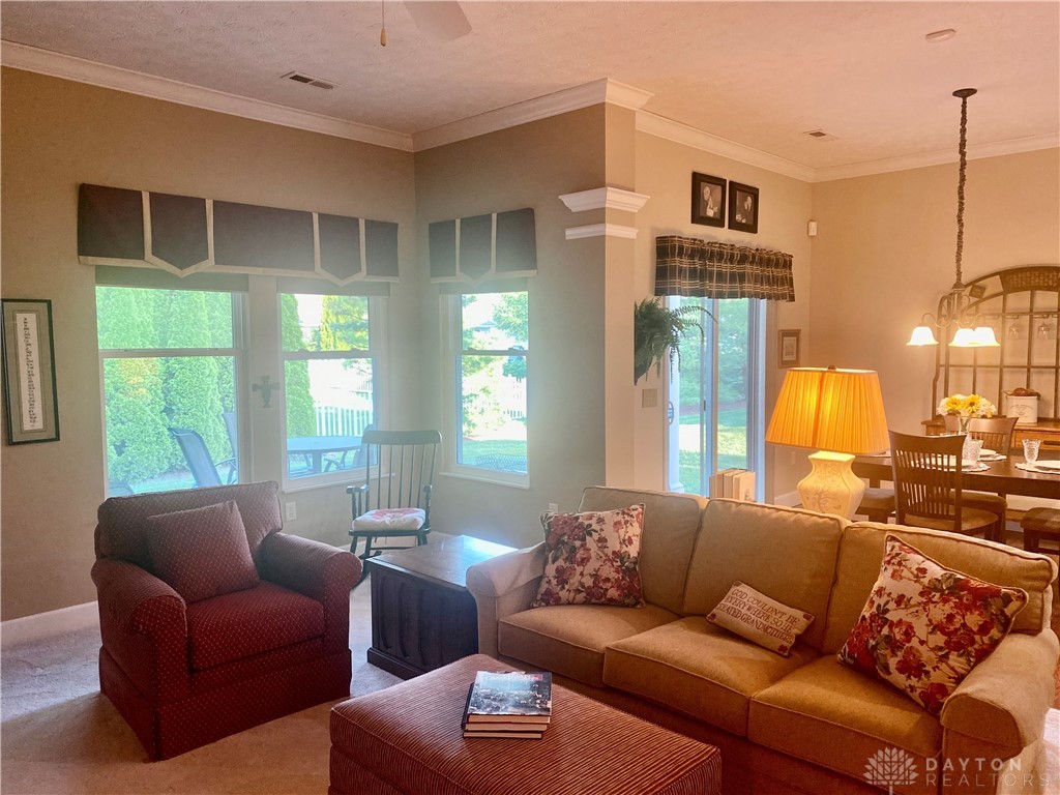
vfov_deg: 53.1
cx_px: 530
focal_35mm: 26
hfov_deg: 67.3
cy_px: 398
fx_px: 796
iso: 200
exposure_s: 1/60
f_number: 1.8
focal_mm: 4.25
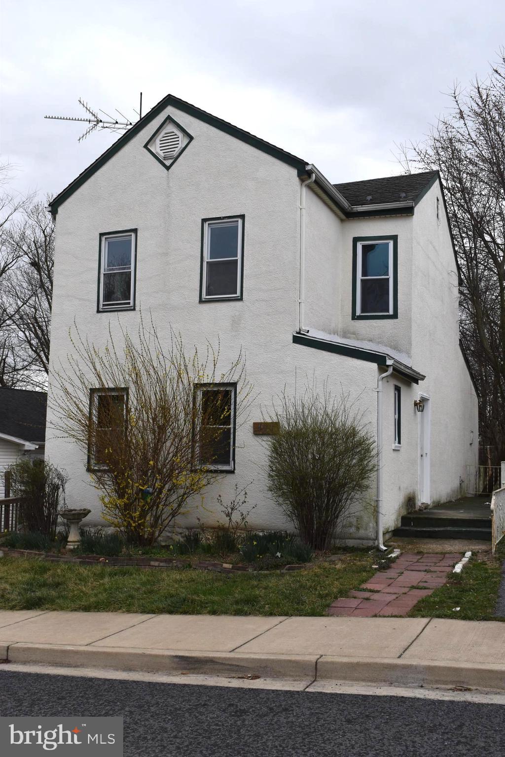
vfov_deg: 51.3
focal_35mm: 38
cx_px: 252
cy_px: 378
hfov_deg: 35.5
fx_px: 789
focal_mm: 25
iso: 280
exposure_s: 1/250
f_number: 8
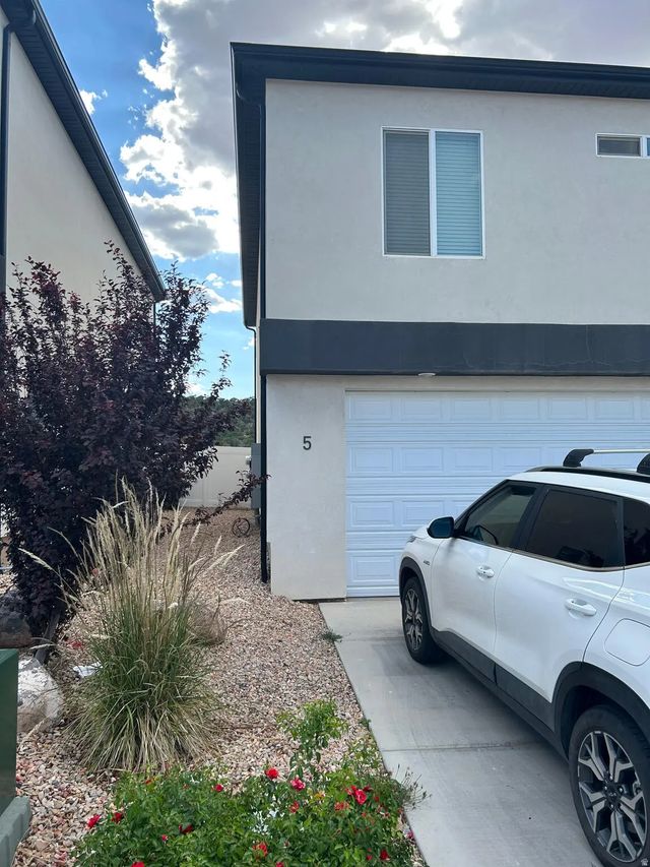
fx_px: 651
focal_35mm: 26
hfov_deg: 53.1
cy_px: 434
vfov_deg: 67.3
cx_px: 325
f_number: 1.5
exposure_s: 1/1224
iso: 50
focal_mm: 5.7
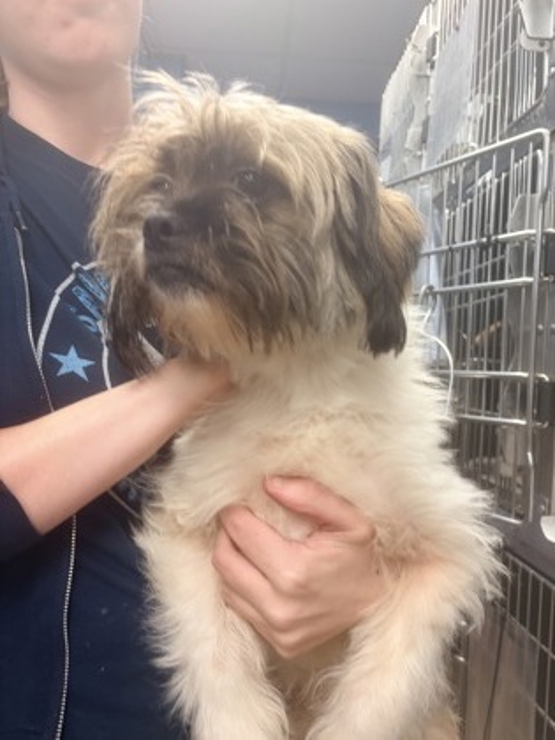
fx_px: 556
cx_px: 278
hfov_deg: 53.1
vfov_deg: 67.3
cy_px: 370
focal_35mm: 26
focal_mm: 5.96
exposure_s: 1/44
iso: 100
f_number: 1.6
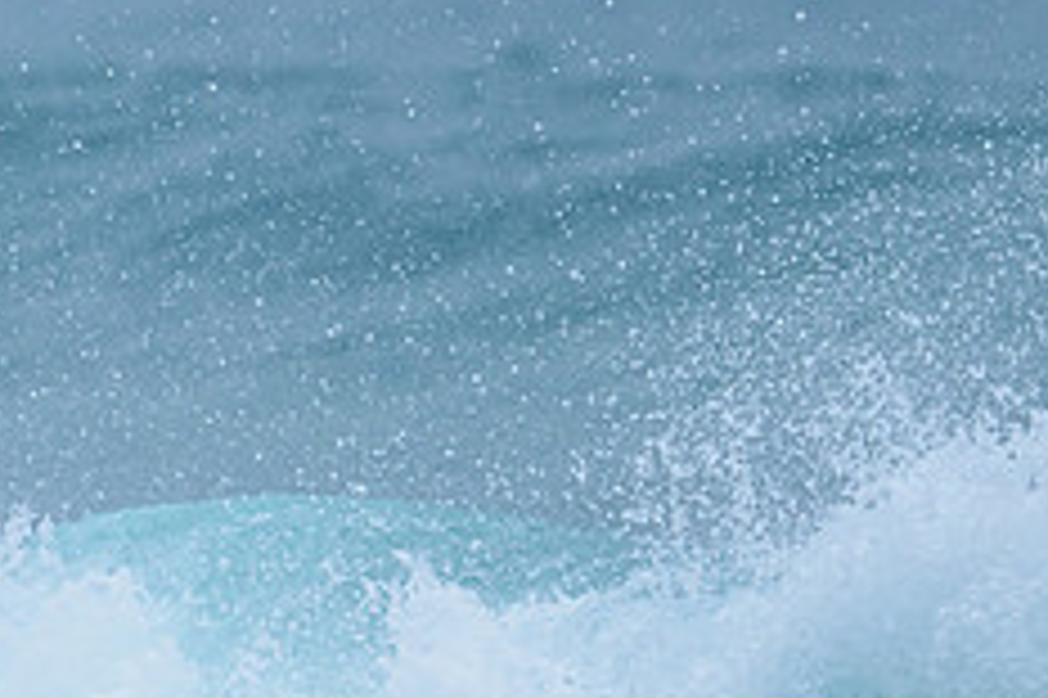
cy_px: 690
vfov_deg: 0.9
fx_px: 45496
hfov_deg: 1.3
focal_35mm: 1564
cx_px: 1052
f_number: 5.6
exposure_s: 1/2000
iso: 800
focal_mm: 500
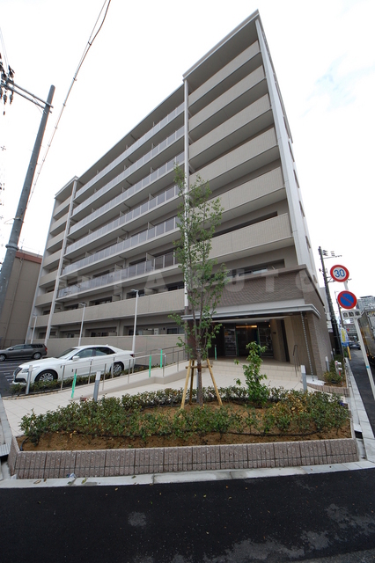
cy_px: 282
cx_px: 188
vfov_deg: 112.6
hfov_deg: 89.9
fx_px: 188
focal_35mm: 12
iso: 400
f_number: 10
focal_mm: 8
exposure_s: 1/200
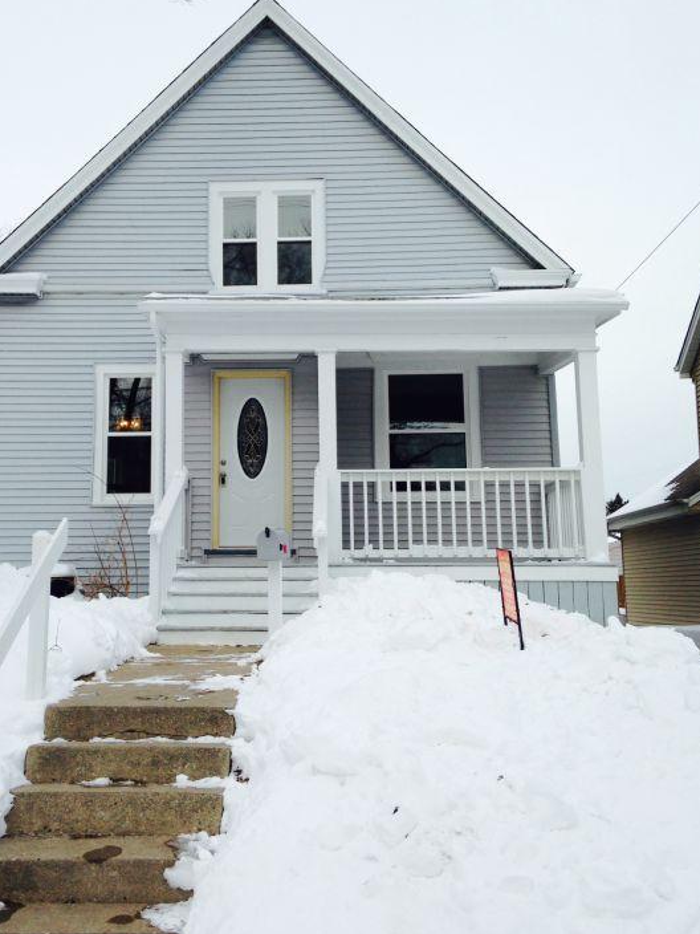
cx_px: 296
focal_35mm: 40
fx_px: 1078
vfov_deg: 46.8
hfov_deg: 35.9
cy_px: 432
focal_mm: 4.12
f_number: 2.4
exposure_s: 1/1355
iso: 50
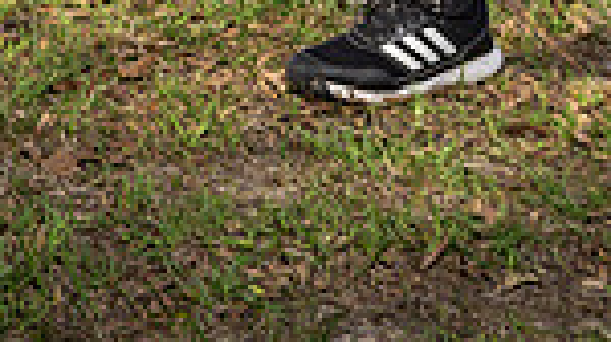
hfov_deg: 19.8
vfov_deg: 9.6
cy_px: -554
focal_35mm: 107
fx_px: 1732
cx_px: 134
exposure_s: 1/250
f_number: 5.6
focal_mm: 34
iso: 100
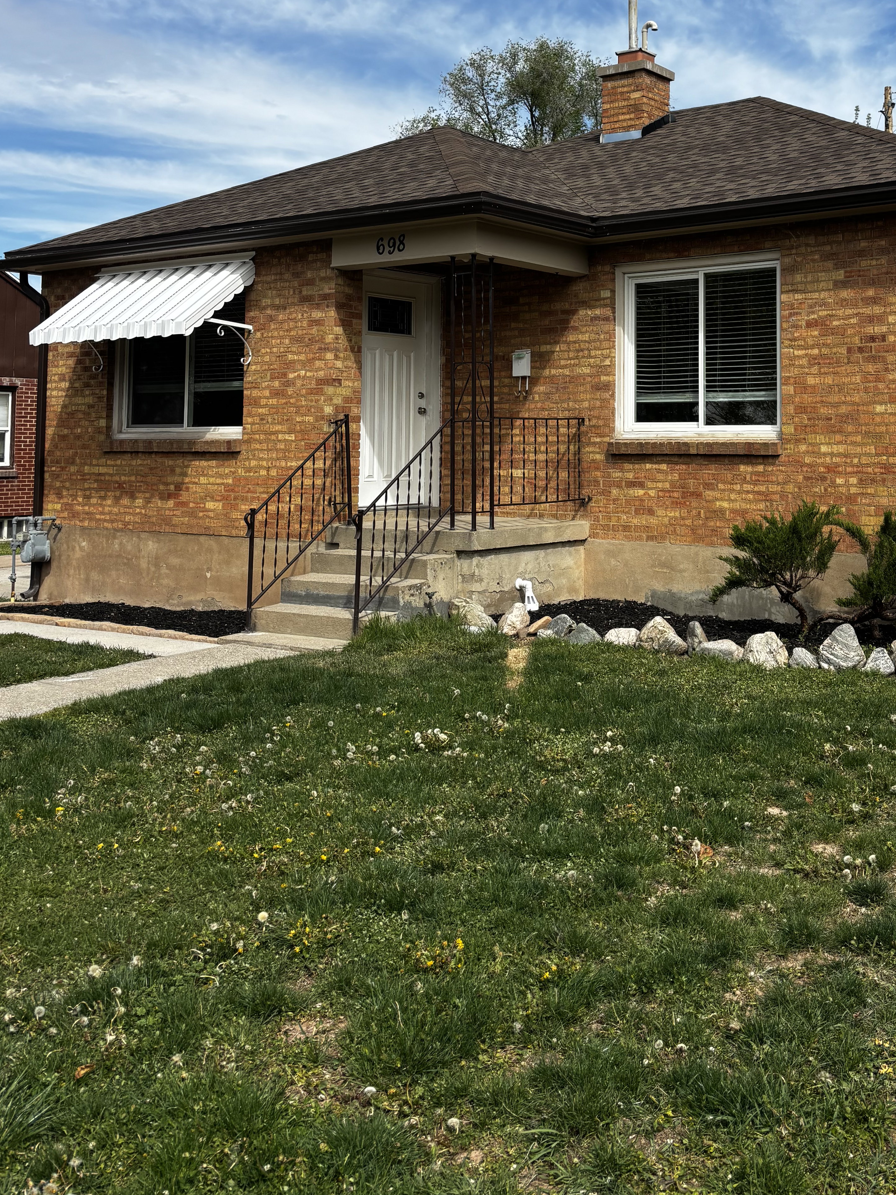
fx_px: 1346
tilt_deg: +3.8
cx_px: 595
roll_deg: -0.8
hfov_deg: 36.5
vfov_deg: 46.5
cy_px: 333
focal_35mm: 39
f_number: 1.6
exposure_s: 1/3106
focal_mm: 5.96
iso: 50
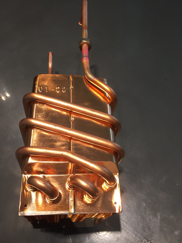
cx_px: 91
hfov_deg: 48.2
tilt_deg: -61.6
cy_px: 122
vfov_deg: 61.7
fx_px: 203
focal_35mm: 29
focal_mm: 4.15
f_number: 2.2
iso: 50
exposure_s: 1/33
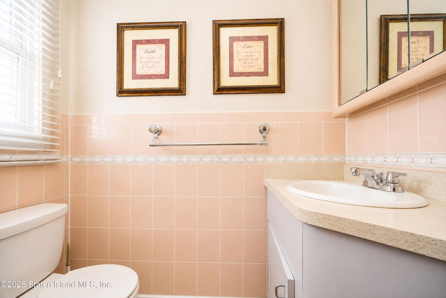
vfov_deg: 73.8
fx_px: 198
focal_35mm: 16
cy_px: 149
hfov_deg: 96.7
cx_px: 223
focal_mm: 16
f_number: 4
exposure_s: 1/8
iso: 64
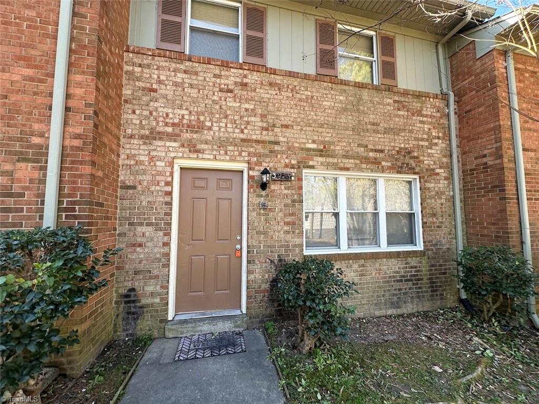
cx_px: 270
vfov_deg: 85.7
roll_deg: -0.5
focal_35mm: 14
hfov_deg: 102.1
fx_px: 218
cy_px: 202
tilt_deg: +4.5
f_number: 2.2
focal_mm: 2.22
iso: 40
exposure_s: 1/171
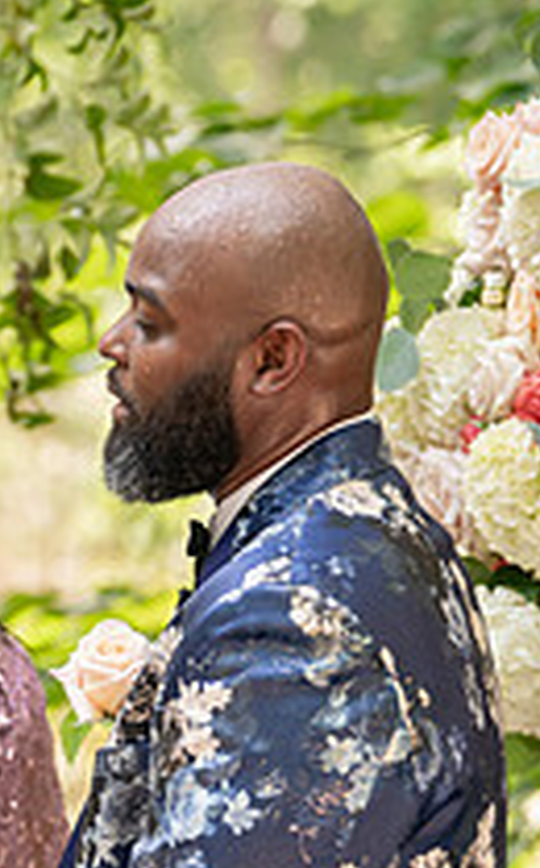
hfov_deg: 3.1
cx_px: -204
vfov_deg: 5.0
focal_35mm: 420
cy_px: 742
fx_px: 9924
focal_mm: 143
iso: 400
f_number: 4
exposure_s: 1/200
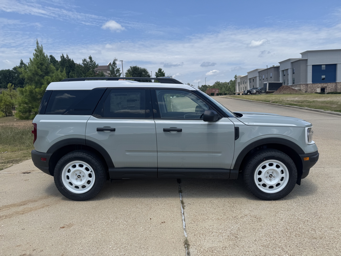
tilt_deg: -5.8
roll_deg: +3.5
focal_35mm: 24
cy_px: 128
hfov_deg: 71.6
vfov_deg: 56.8
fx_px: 236
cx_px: 170
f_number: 1.78
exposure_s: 1/4950
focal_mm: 6.76
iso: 80
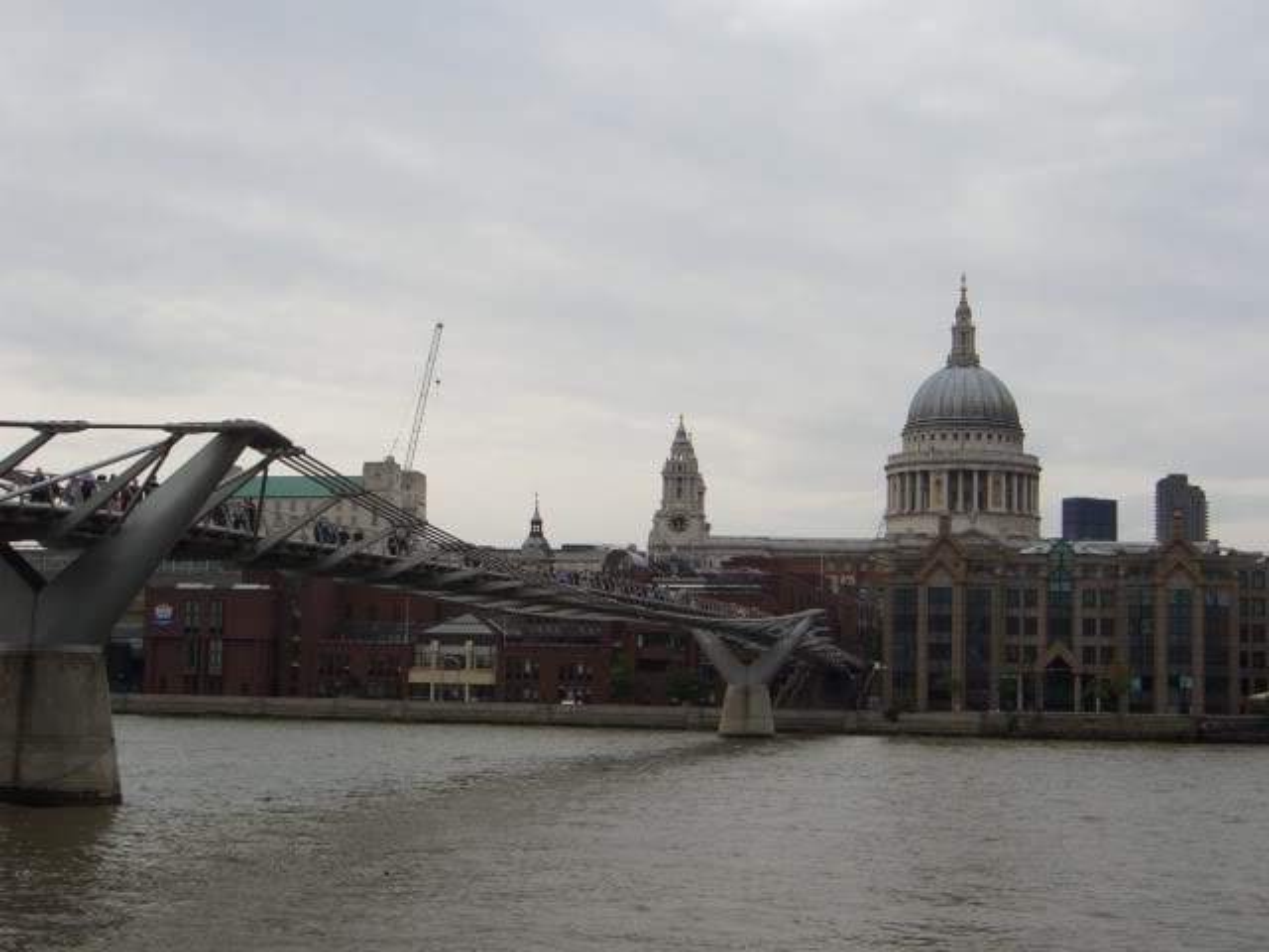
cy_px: 476
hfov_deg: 34.9
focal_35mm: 55
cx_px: 634
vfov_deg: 26.6
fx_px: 2016
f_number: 5.6
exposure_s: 1/250
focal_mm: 11.4
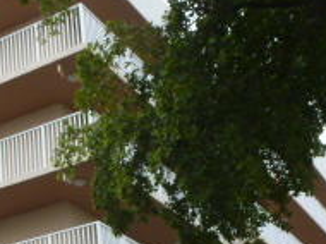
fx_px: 762
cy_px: 337
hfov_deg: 22.2
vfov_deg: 16.9
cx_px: -69
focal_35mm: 81
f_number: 3.3
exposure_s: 1/250
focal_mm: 4.3
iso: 200
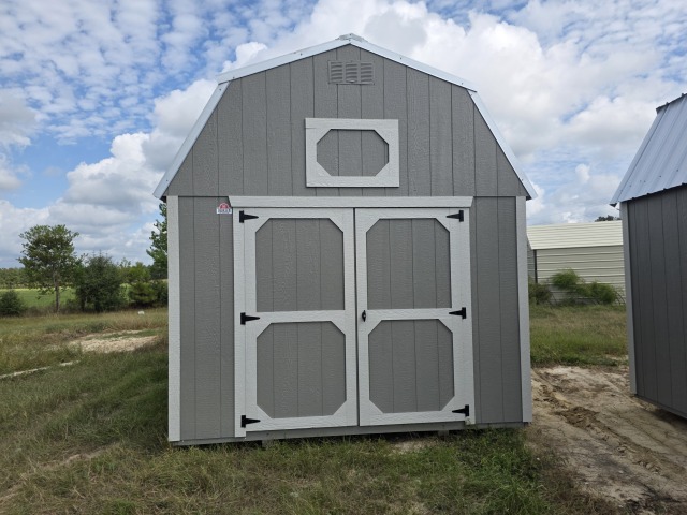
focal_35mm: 23
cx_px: 344
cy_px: 258
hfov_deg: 73.9
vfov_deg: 58.9
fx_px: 456
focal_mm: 6.3
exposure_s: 1/7626
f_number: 1.7
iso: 80
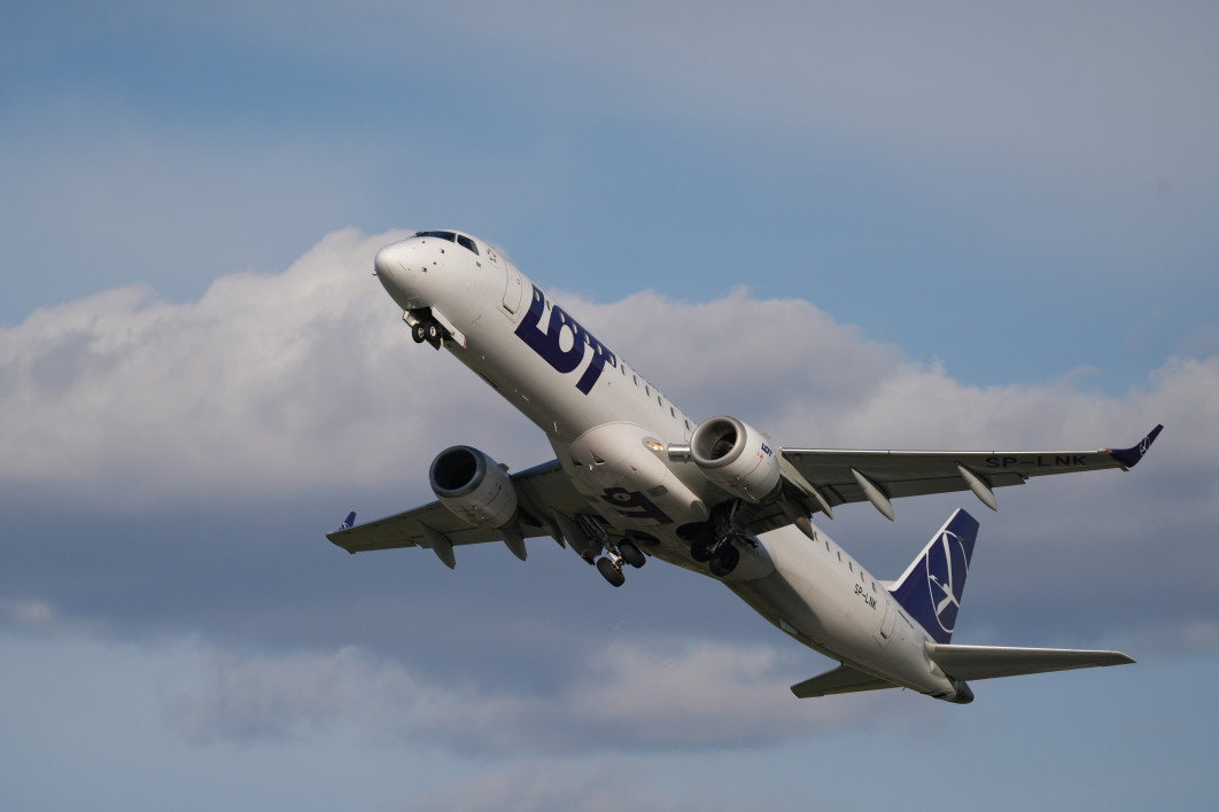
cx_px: 610
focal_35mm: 400
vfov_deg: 3.4
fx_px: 13543
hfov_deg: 5.2
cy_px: 406
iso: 200
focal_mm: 400
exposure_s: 1/3200
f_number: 4.5
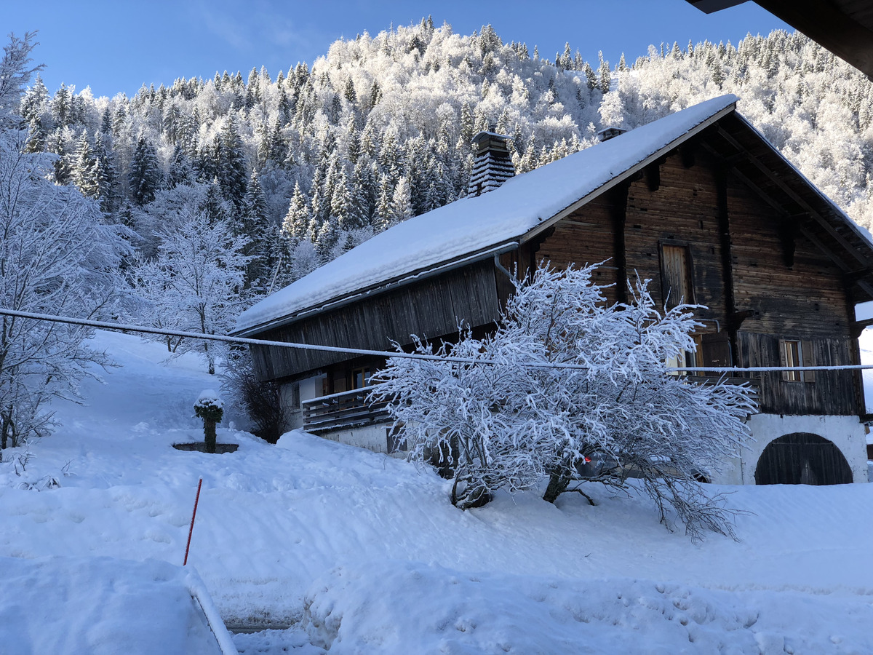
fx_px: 1311
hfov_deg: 36.8
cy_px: 328
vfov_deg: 28.0
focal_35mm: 52
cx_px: 436
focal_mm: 6
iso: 16
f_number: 2.4
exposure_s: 1/461
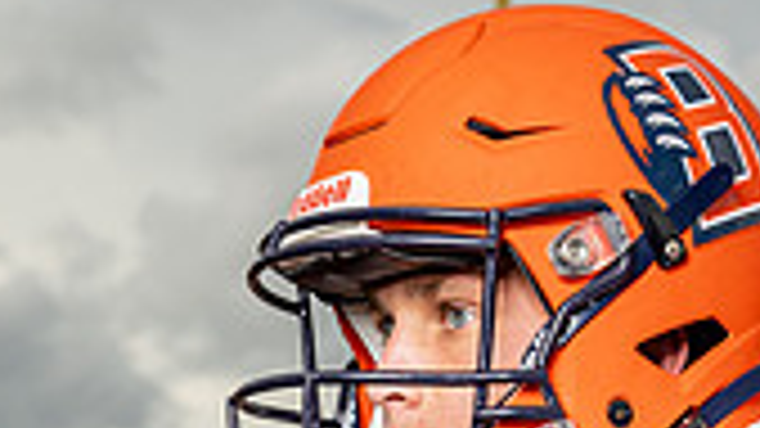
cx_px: 540
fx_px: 2418
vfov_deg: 9.3
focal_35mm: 120
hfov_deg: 17.8
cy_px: 946
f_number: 5.6
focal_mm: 43
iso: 100
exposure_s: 1/250
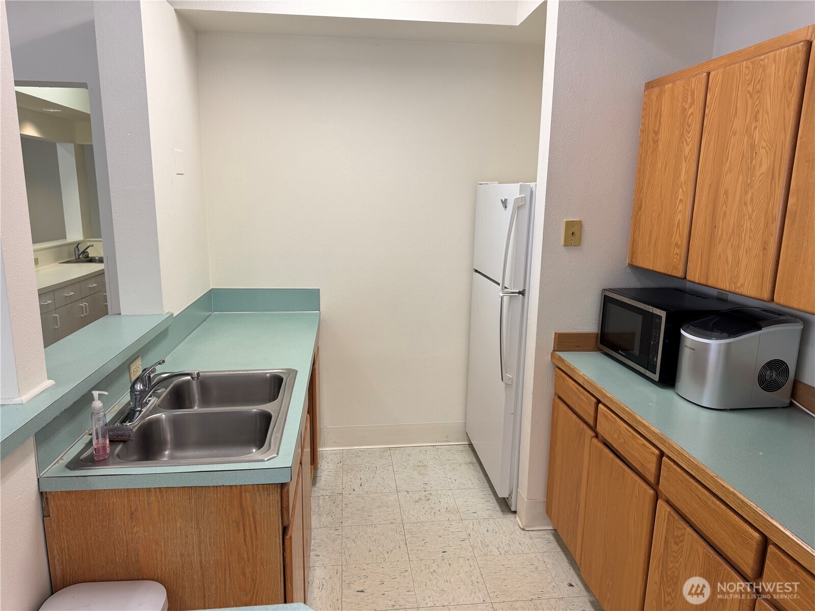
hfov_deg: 71.6
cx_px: 408
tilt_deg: -12.2
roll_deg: -1.6
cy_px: 306
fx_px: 565
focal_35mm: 24
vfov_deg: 56.8
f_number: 1.78
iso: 100
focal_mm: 6.76
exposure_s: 1/120
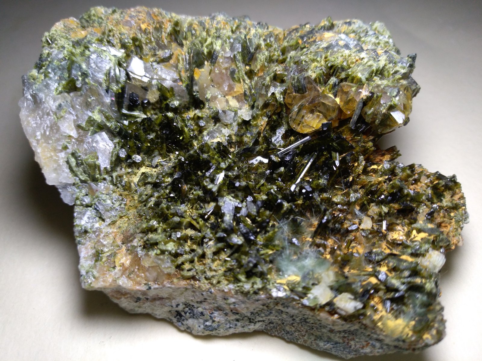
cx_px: 241
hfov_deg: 67.3
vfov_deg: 53.1
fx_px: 362
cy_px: 180
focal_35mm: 26
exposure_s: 1/120
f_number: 2
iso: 187
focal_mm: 3.54
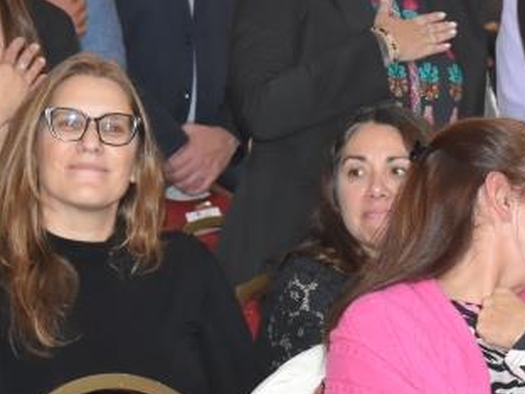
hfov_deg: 8.4
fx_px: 3594
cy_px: 87
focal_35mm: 237
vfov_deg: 6.3
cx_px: 279
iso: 1600
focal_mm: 50
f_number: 5.6
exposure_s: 1/60
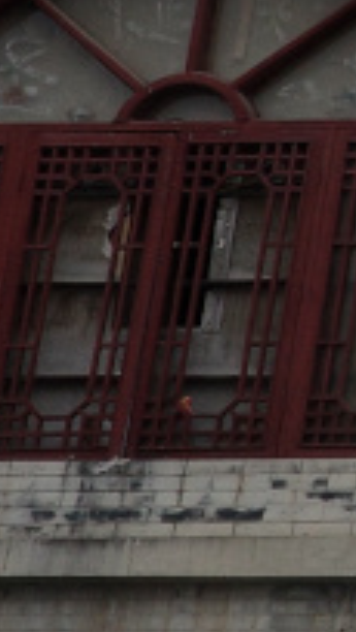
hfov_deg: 2.8
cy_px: -576
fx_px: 6601
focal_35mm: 394
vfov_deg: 5.4
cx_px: 2430
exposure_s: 1/400
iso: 200
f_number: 5
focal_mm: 26
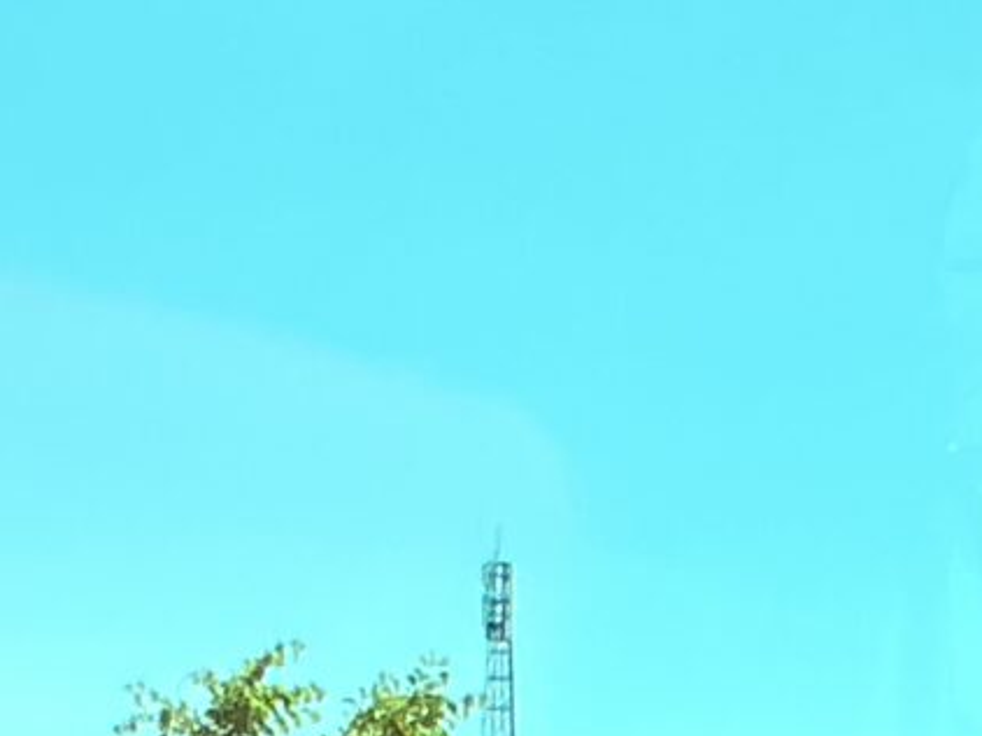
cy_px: 2213
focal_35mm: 176
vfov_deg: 7.4
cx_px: 926
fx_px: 4990
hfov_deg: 11.2
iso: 25
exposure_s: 1/1168
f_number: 1.8
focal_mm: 3
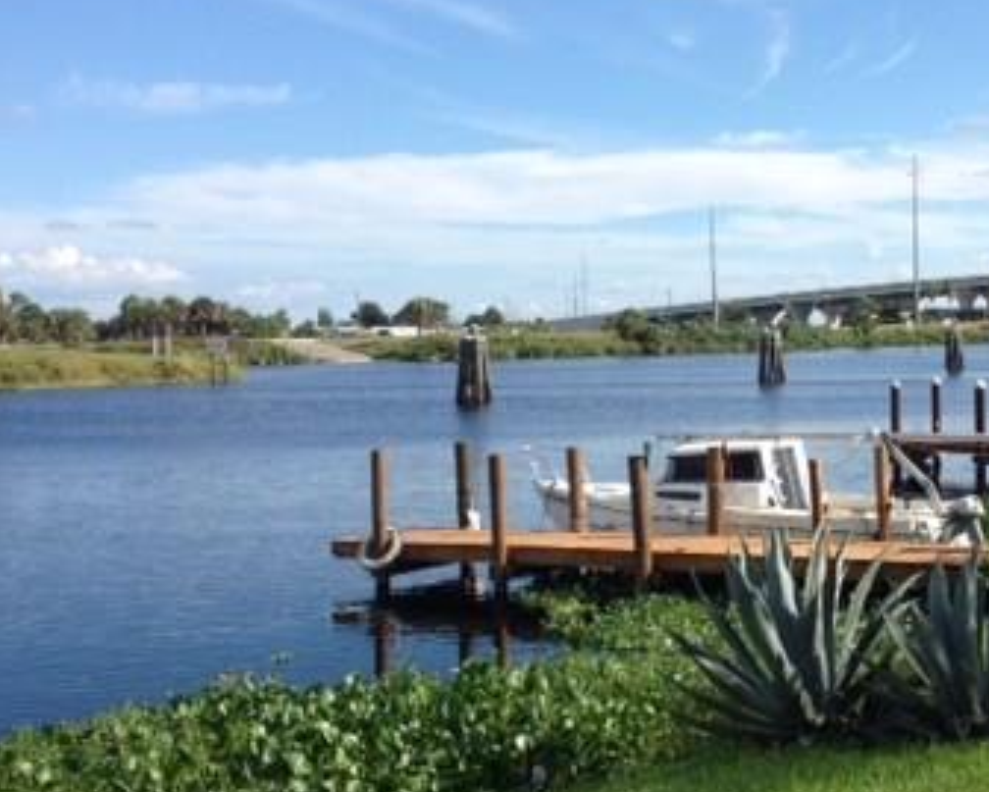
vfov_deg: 23.5
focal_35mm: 65
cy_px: 389
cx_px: 789
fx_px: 1903
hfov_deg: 28.5
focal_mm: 4.28
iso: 50
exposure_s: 1/1623
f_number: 2.4
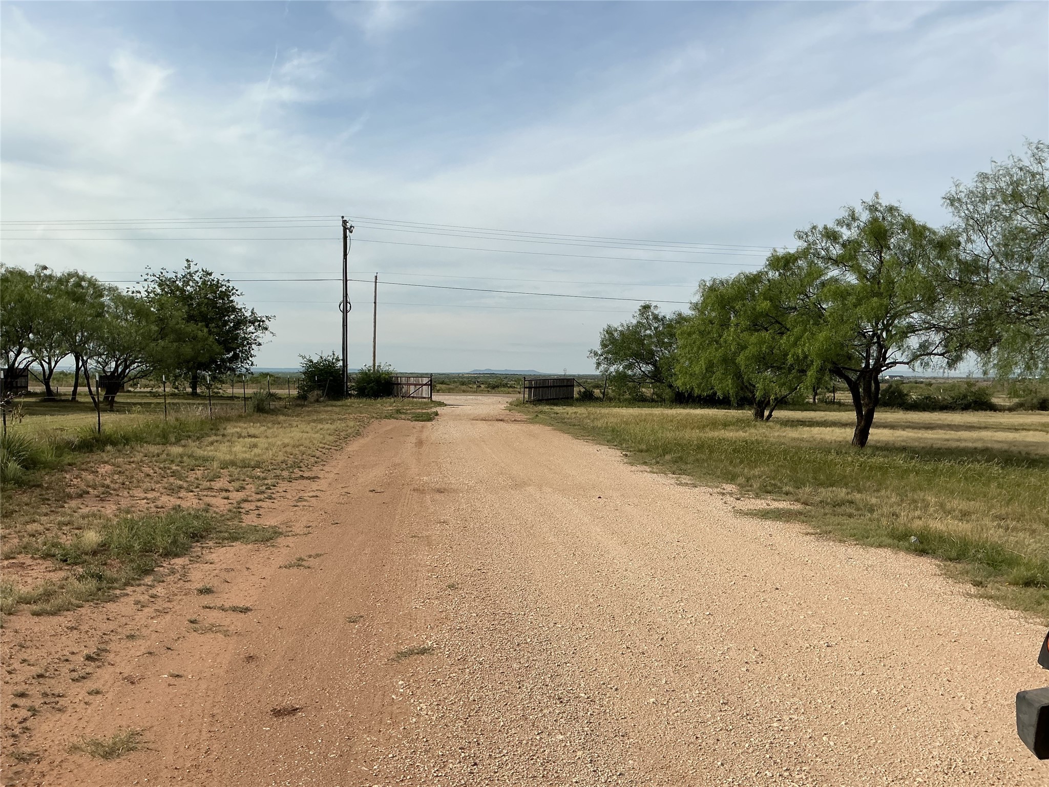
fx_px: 879
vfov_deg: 48.2
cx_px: 524
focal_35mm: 29
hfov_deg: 61.7
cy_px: 394
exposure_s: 1/2801
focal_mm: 3
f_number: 1.8
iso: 25
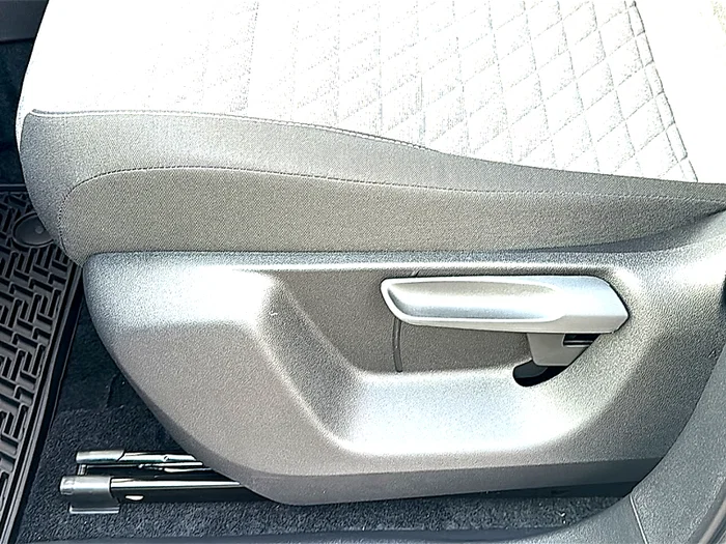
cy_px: 272
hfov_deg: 45.8
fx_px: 860
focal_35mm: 41
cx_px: 363
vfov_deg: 35.1
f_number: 1.78
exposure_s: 1/116
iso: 64
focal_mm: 6.86
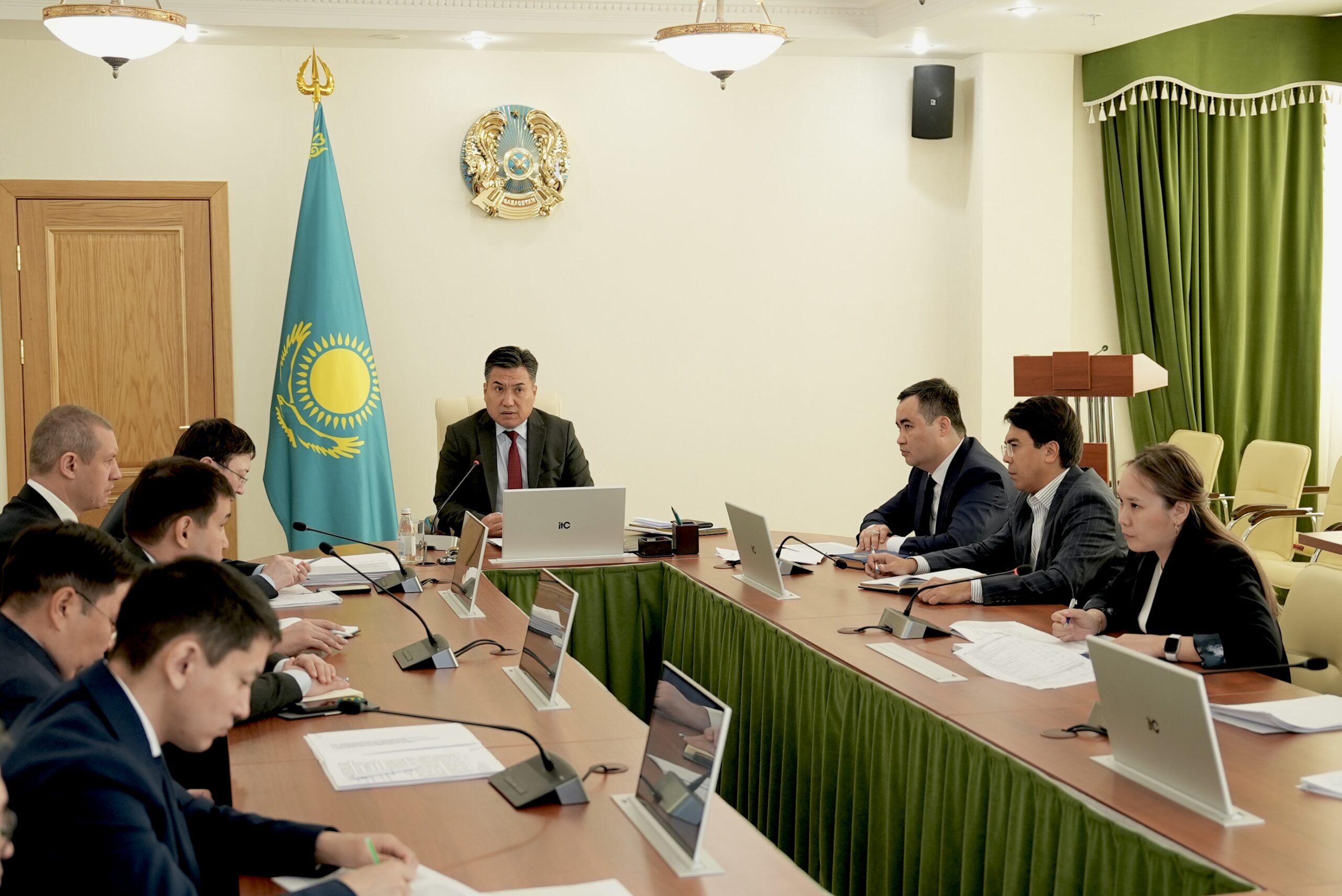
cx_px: 671
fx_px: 1902
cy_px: 448
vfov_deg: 26.5
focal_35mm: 51
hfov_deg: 38.9
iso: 400
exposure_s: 1/100
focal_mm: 34
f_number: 2.8
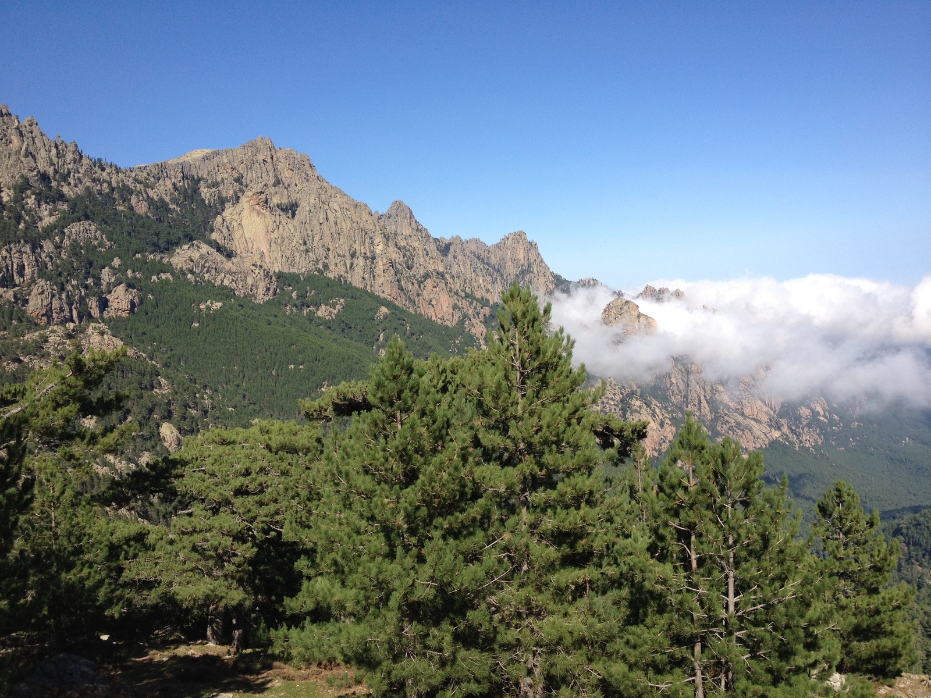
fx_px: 941
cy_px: 349
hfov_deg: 52.6
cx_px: 466
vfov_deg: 40.7
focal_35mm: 35
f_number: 2.4
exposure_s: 1/1783
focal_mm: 4.28
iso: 64
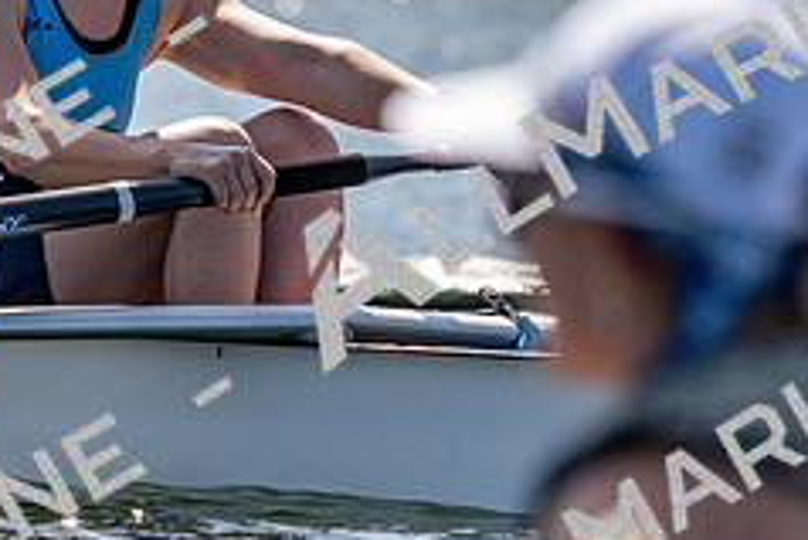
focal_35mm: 815
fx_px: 18303
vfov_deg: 1.7
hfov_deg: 2.5
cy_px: 49
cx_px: 14
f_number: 6.3
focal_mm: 335
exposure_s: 1/2000
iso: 320
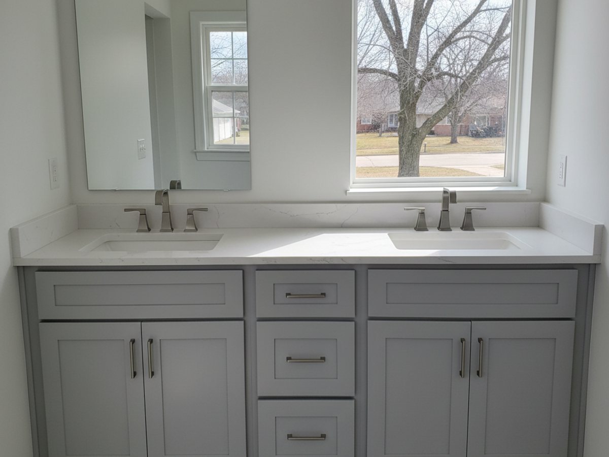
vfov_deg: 56.8
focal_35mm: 24
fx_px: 422
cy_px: 228
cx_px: 304
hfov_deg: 71.6
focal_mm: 6.8
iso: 400
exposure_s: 1/1893
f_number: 1.78
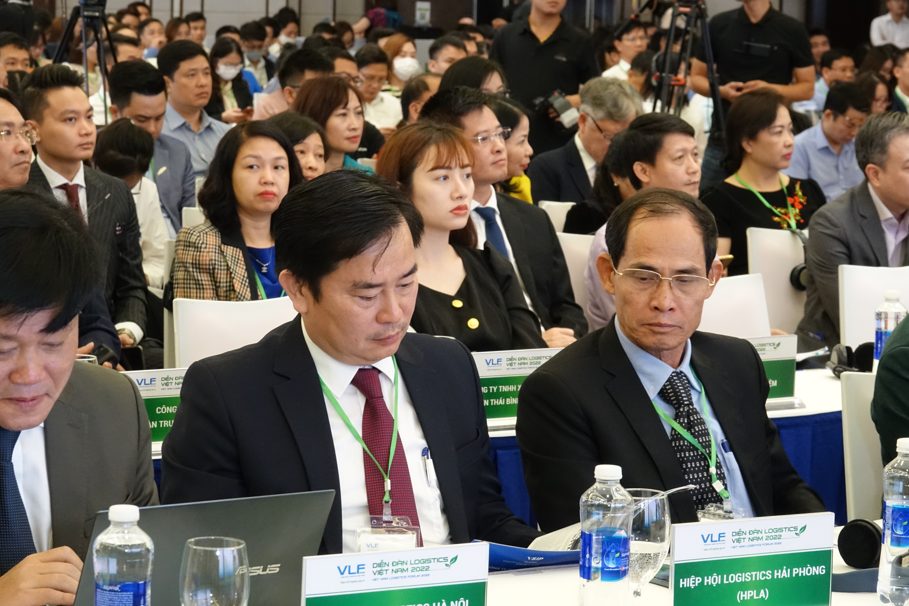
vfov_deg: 11.9
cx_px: 454
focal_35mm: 115
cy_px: 303
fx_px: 2904
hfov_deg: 17.8
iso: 1600
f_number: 5.6
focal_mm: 42.08
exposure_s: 1/40
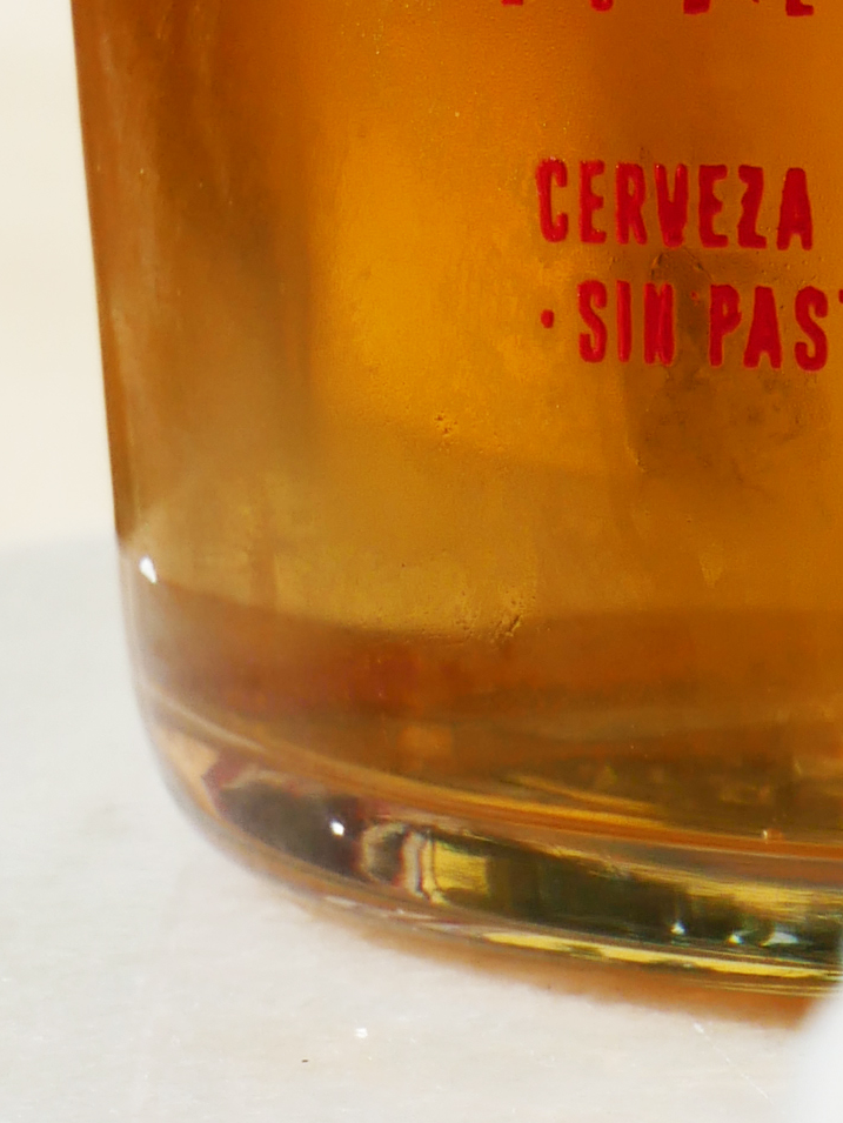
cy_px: -1025
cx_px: 1051
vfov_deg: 3.4
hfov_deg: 2.6
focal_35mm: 577
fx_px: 18723
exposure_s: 1/640
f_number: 9
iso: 200
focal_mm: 60
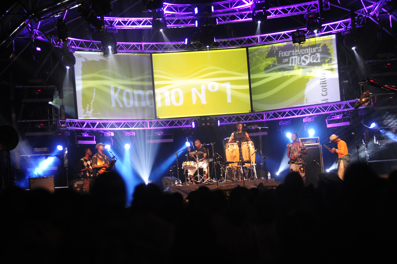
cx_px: 198
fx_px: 1378
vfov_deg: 11.0
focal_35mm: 125
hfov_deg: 16.4
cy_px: 132
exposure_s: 1/40
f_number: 2.8
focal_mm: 125
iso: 800
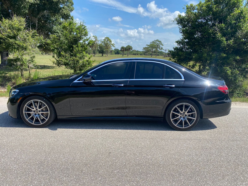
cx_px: 124
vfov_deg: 53.1
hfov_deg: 67.3
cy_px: 93
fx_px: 186
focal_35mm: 26
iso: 32
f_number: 1.8
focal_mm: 4.25
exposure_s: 1/2513
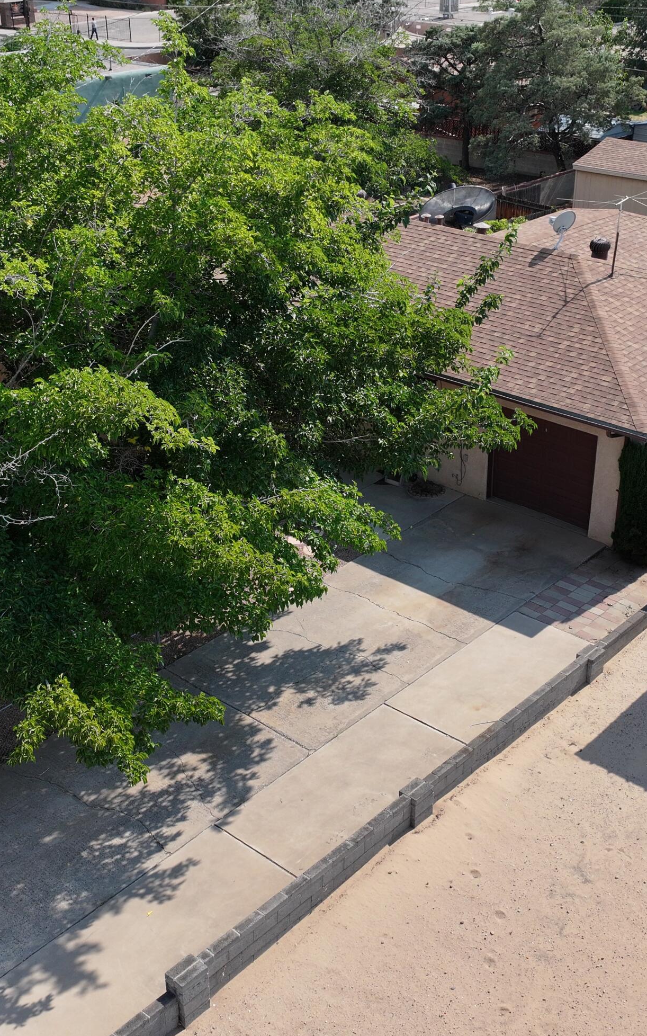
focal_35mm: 39
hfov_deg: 32.7
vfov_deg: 50.4
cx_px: 343
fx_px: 1101
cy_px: 532
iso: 120
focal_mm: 12.29
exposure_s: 1/2000
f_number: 2.8
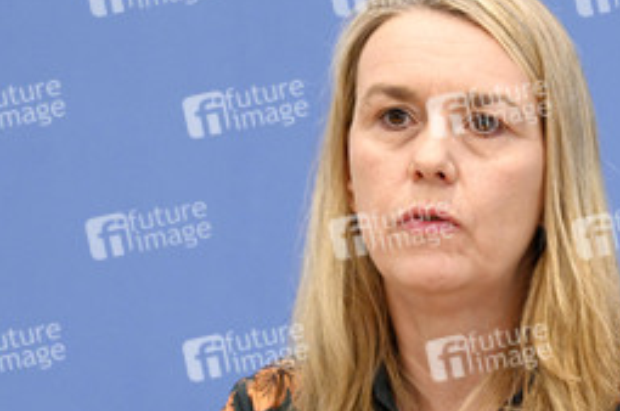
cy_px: 292
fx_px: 3197
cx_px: 424
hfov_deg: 11.1
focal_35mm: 186
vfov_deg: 7.3
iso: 5000
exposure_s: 1/800
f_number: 5.6
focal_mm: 105
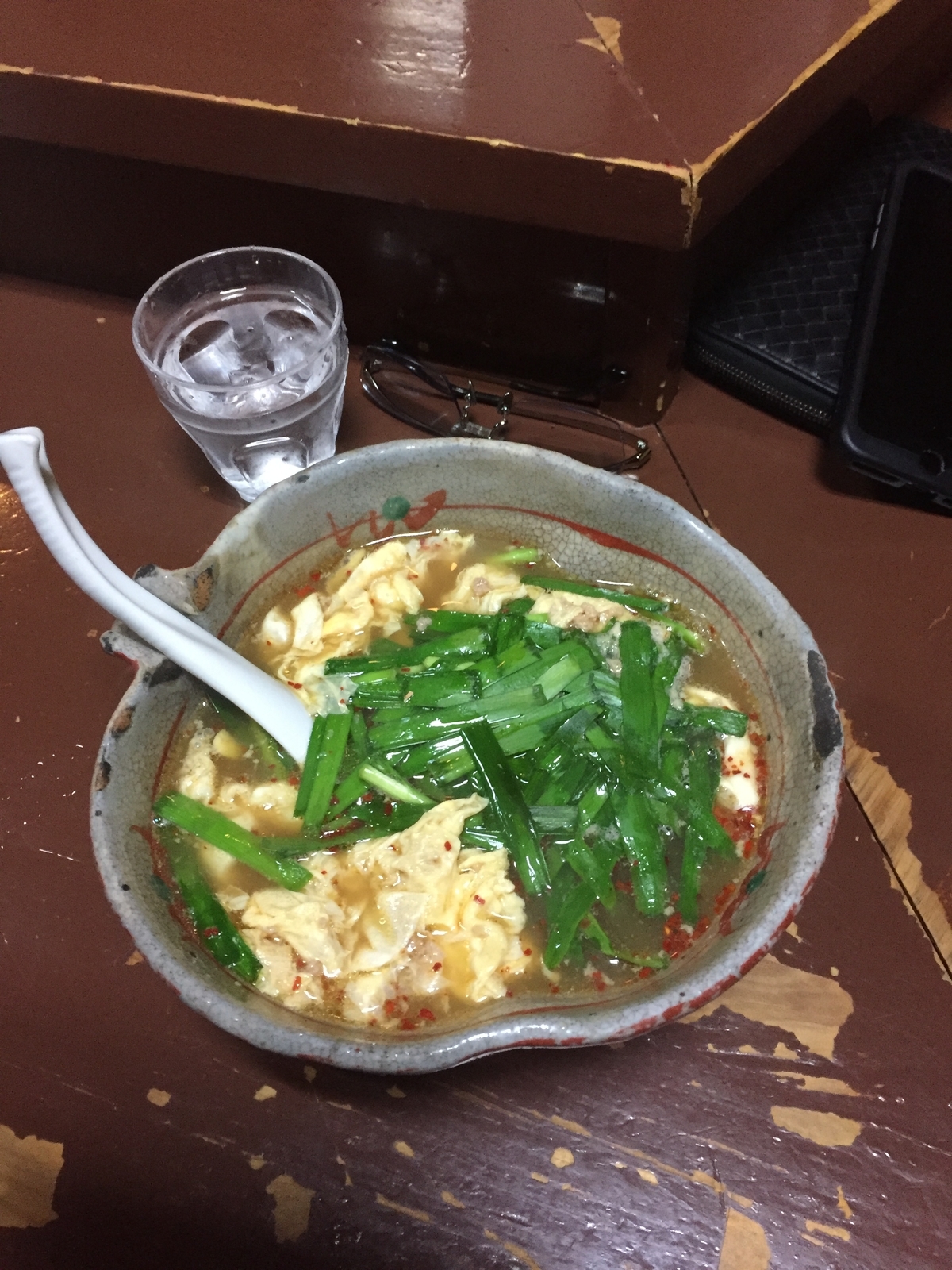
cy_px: 635
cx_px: 476
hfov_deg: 48.2
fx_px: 1063
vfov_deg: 61.7
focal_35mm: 29
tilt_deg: -56.3
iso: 250
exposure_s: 1/17
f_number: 2.2
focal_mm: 4.15
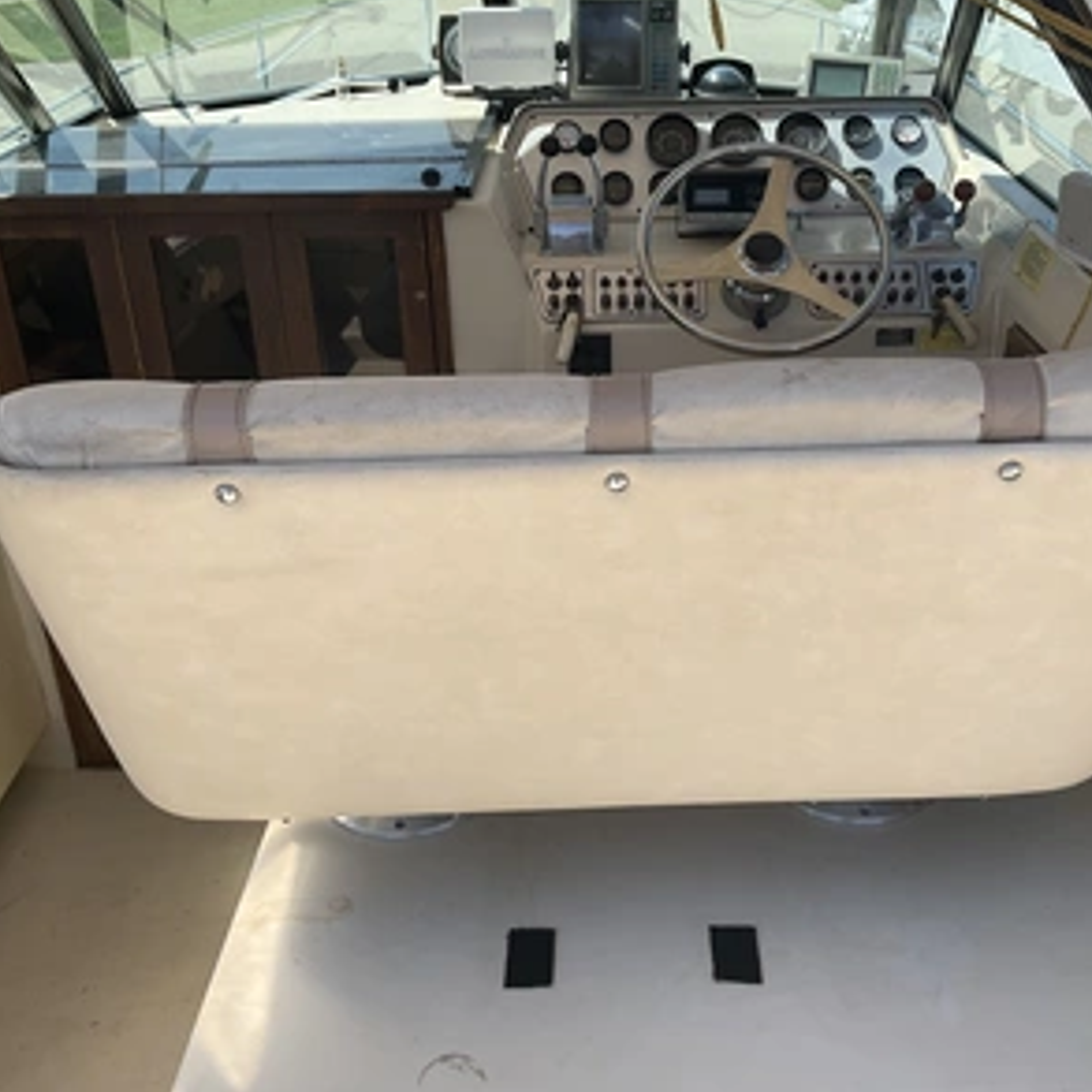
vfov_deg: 47.2
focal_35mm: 35
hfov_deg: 47.1
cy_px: 537
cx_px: 622
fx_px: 1249
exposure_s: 1/1250
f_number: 1.8
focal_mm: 3
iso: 25
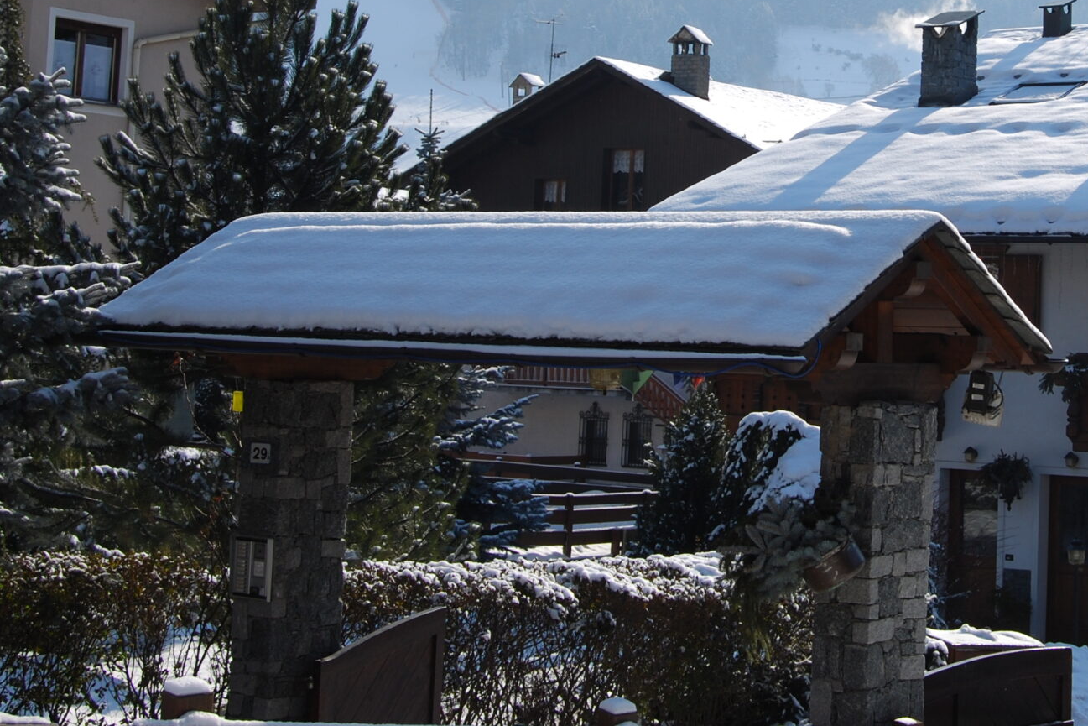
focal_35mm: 83
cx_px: 858
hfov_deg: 24.1
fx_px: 2509
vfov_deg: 16.2
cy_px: 35
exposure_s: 1/320
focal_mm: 28
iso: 100
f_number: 9
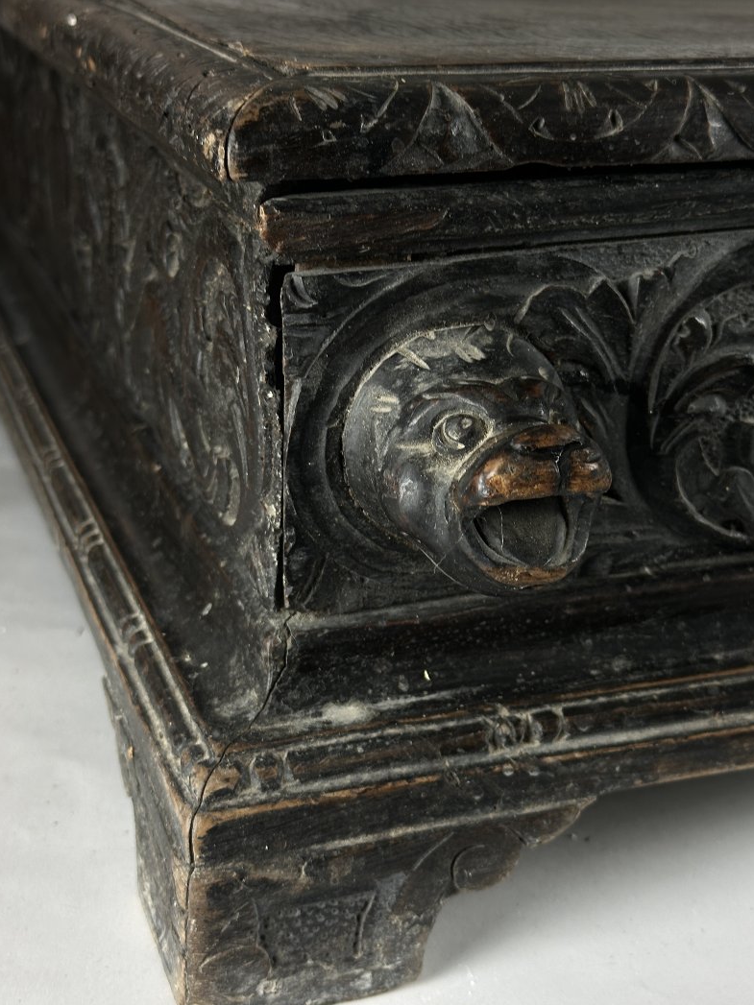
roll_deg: -1.8
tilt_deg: -22.0
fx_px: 1598
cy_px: 514
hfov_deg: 26.5
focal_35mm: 55
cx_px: 429
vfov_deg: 34.9
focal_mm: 6.86
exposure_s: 1/50
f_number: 1.78
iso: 100
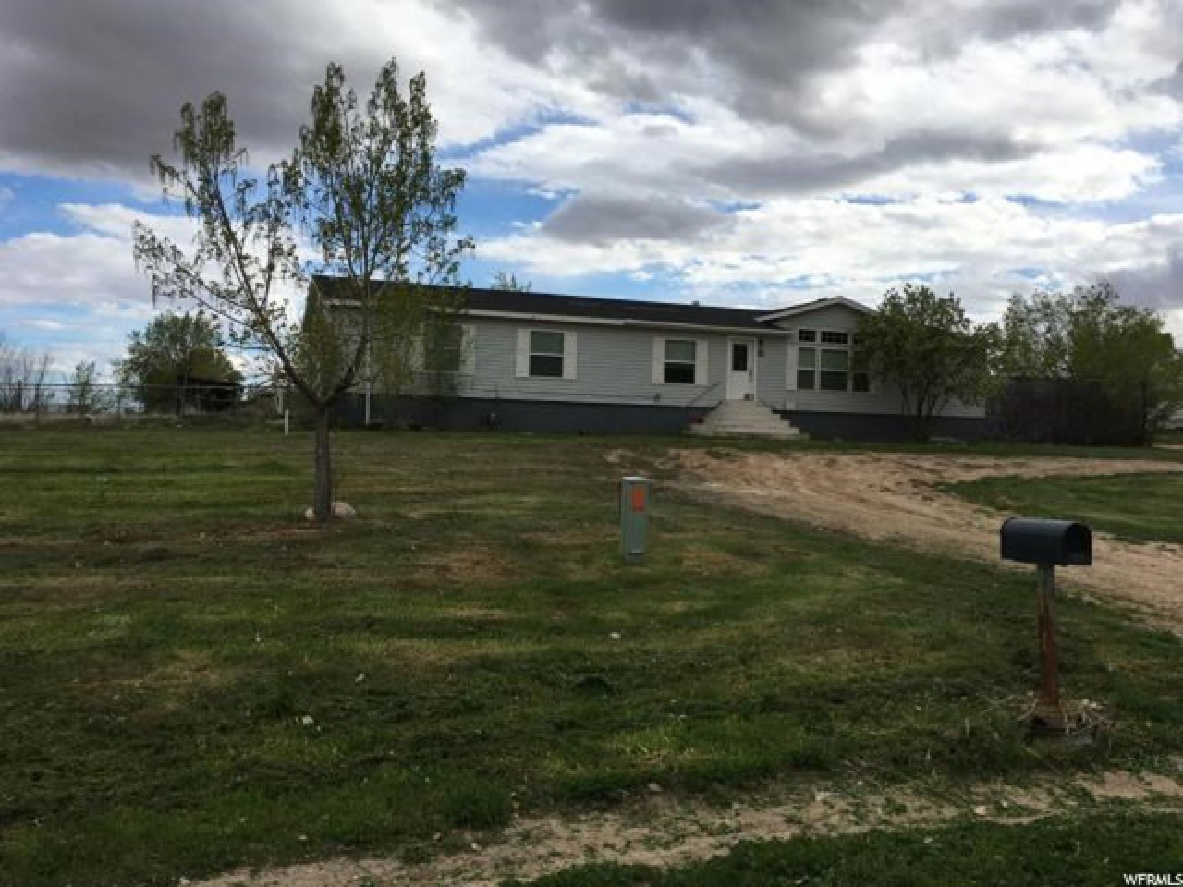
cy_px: 444
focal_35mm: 29
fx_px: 991
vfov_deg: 48.2
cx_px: 592
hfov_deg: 61.7
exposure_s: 1/1672
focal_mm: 4.15
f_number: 2.2
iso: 25
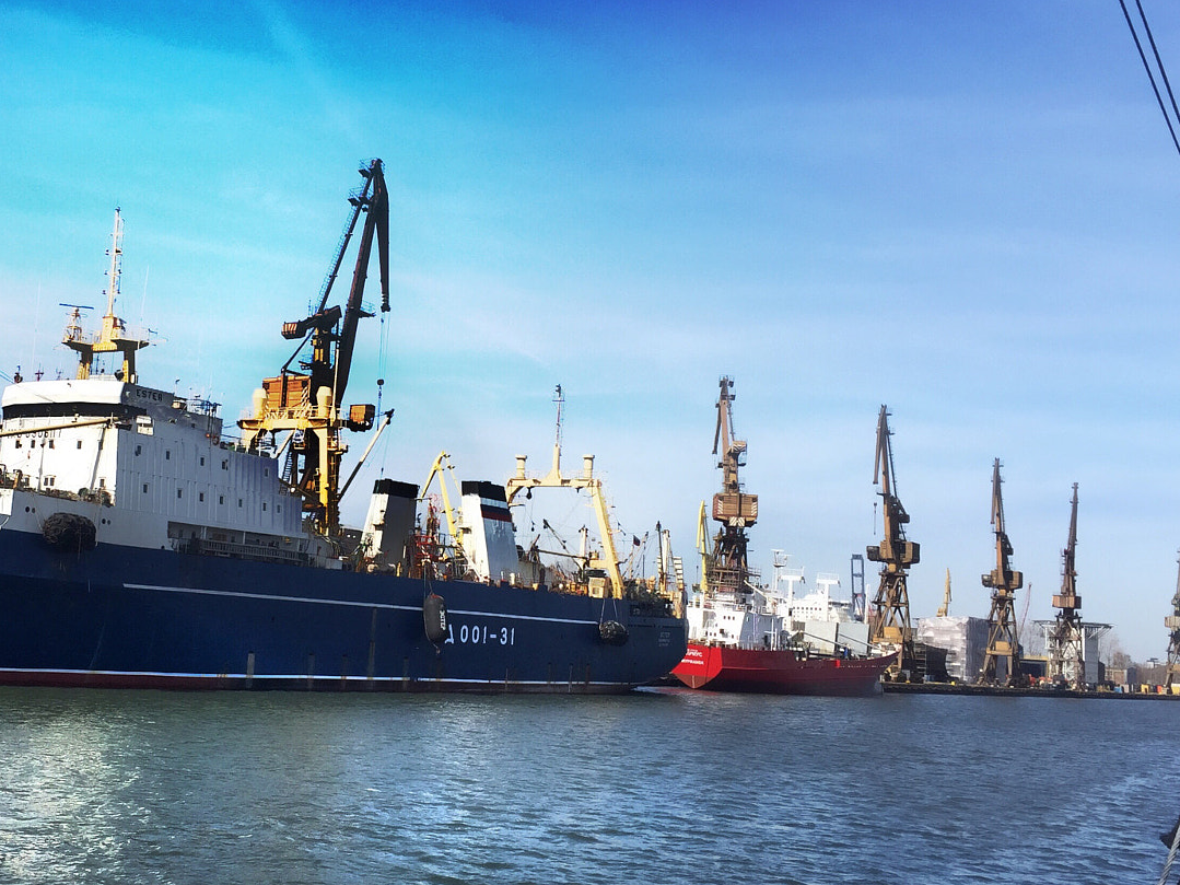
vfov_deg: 33.6
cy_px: 436
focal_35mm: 43
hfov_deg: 42.9
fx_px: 1466
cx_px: 349
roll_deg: -3.6
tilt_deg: +6.0
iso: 32
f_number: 2.2
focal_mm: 4.15
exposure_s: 1/2083
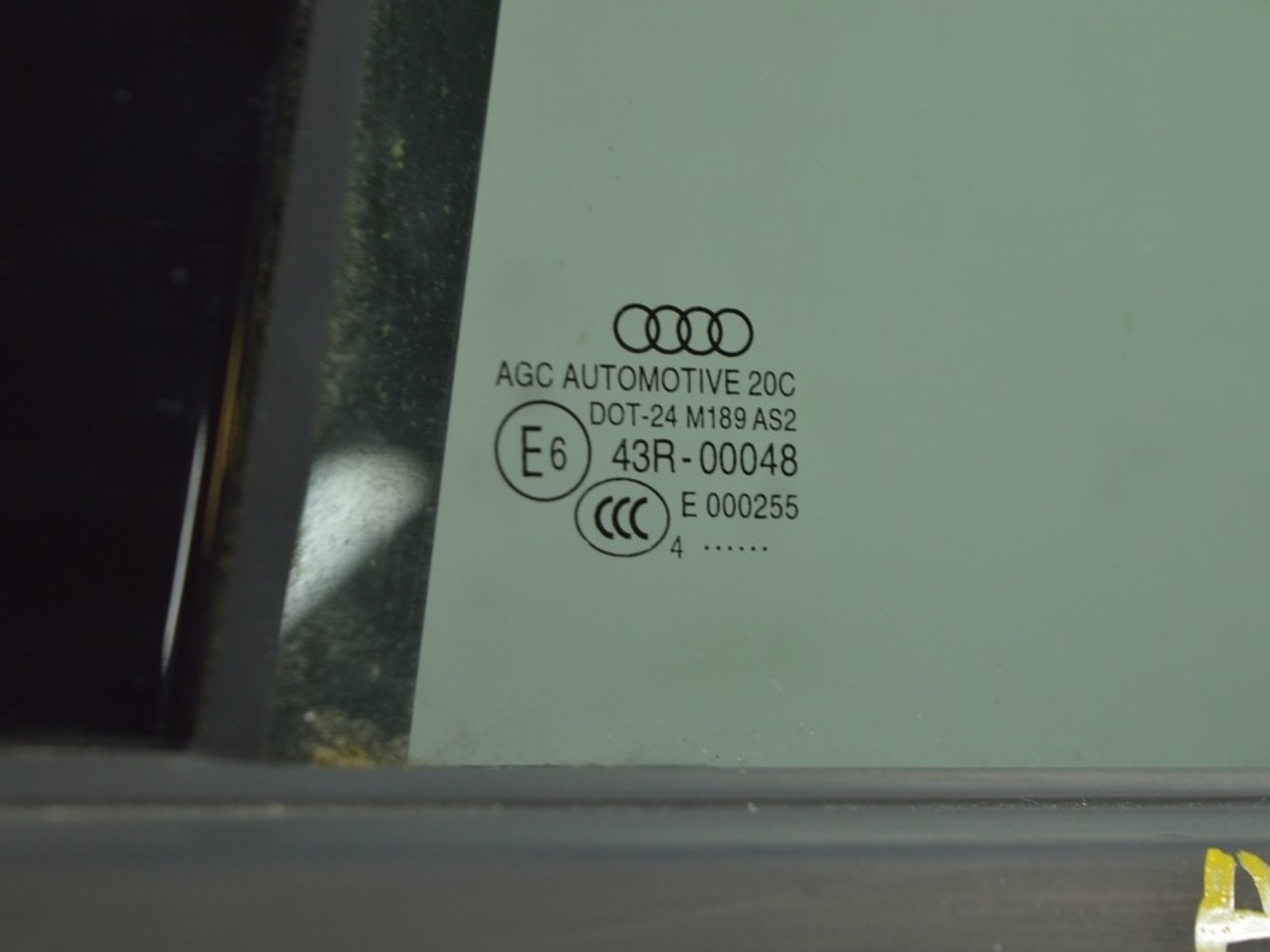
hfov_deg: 21.6
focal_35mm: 91
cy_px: 475
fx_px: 3322
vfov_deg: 16.3
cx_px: 670
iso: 400
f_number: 5.6
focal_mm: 55
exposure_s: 1/40
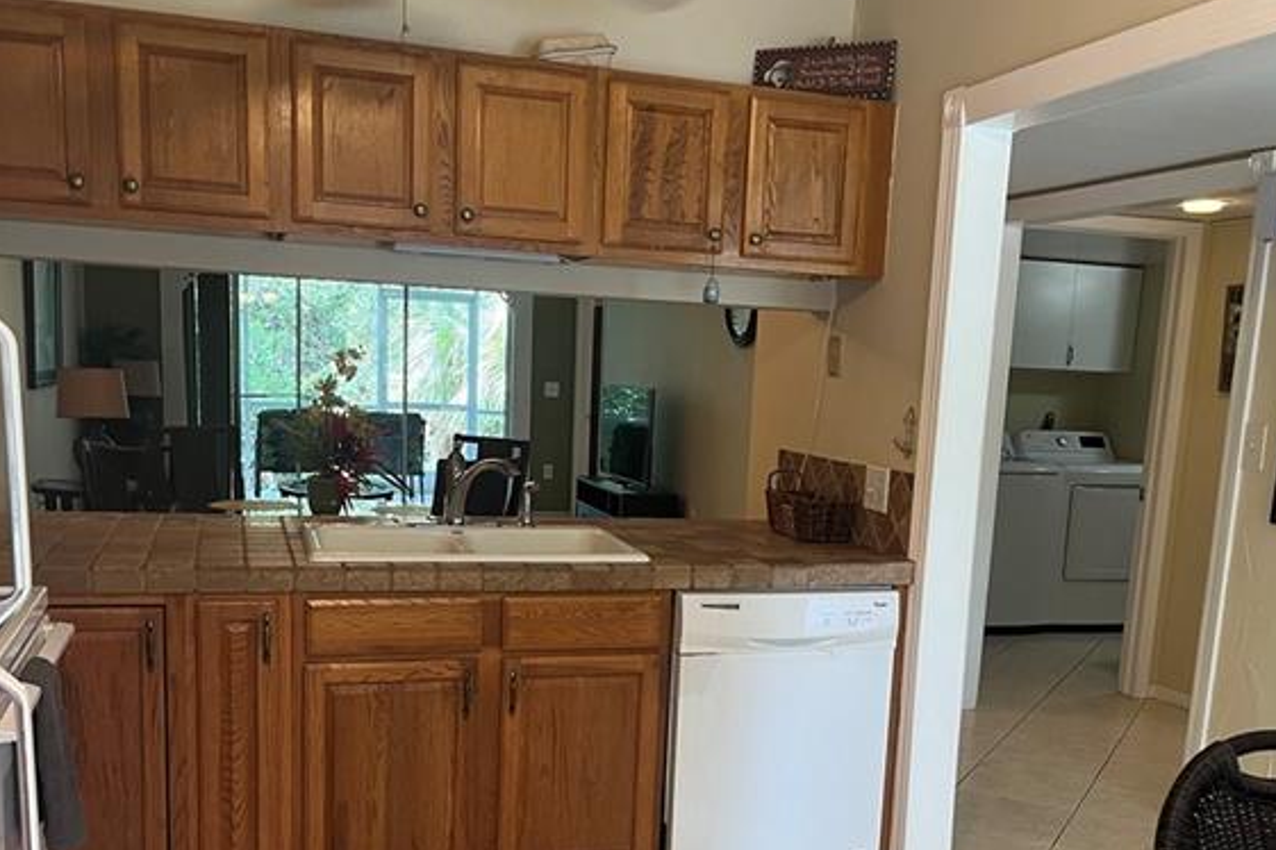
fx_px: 1311
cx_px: 648
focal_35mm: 37
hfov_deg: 51.9
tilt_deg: -10.6
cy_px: 582
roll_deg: -1.8
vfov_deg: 35.5
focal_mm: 5.1
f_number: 1.6
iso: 100
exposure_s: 1/60
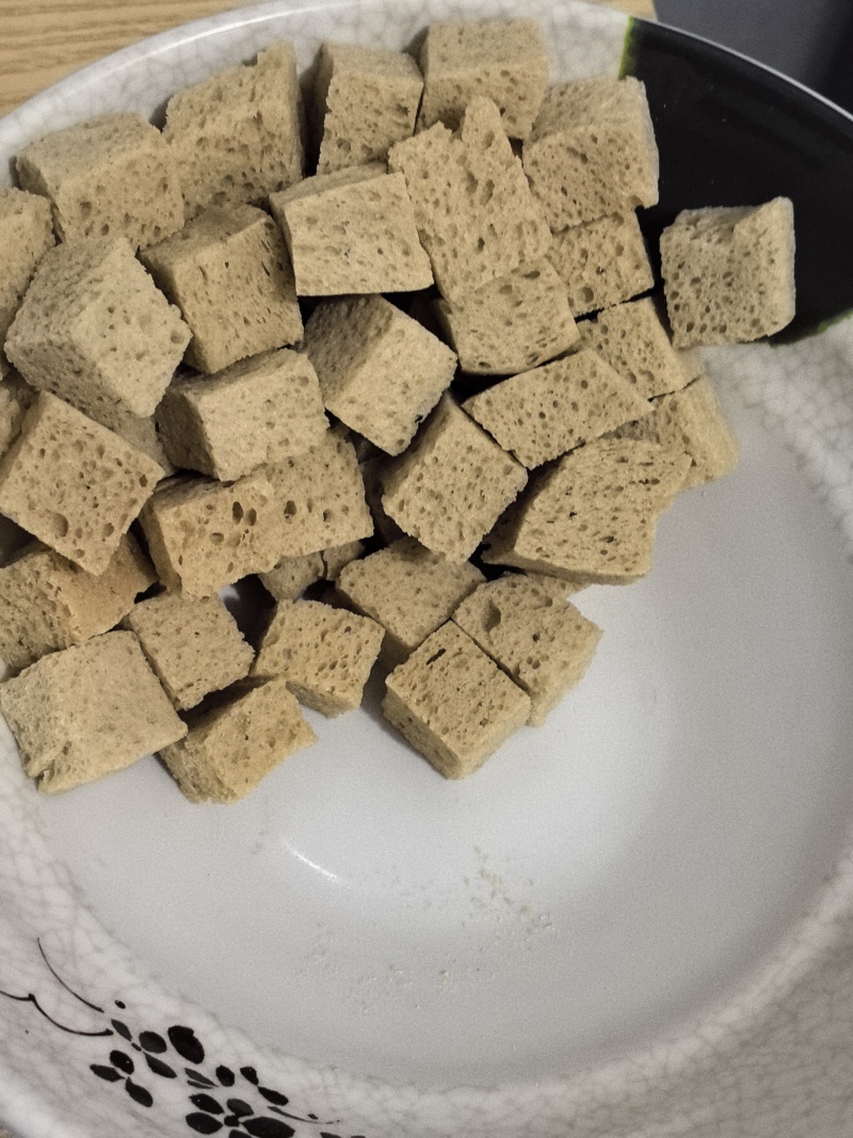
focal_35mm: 55
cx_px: 426
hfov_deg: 26.6
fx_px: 1807
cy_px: 569
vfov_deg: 34.9
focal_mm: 5.75
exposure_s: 1/50
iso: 320
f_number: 2
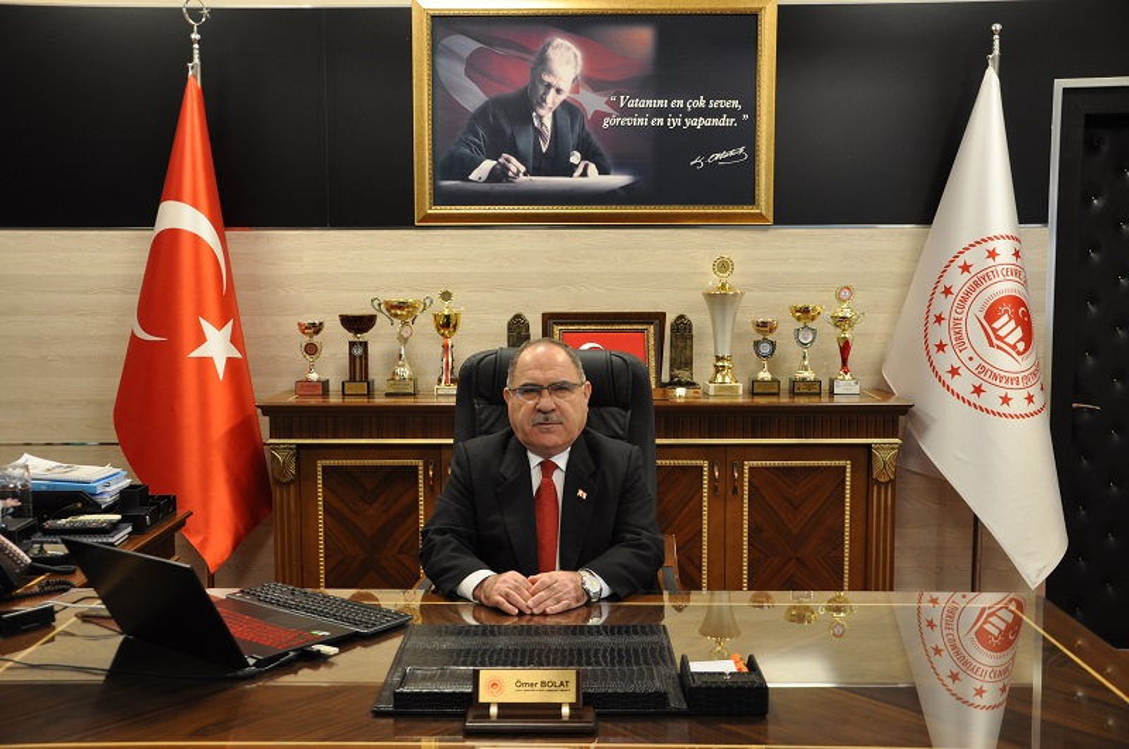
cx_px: 564
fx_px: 1174
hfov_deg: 51.3
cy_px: 374
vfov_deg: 35.4
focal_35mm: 38
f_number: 4
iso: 450
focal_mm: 25
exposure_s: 1/15
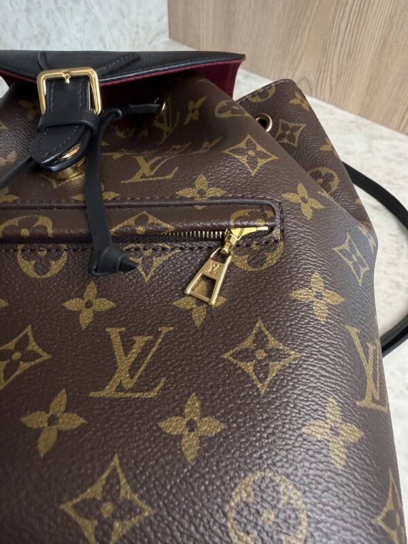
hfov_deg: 56.8
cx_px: 204
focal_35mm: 24
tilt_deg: -48.2
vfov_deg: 71.6
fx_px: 377
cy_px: 272
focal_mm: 2.22
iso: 250
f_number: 2.2
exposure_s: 1/120
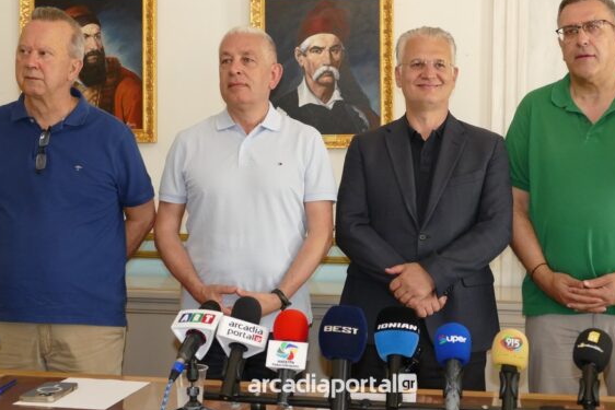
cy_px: 186
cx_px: 333
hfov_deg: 35.6
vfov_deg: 24.2
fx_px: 957
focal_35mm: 56
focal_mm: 15.02
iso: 400
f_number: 3.2
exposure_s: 1/60
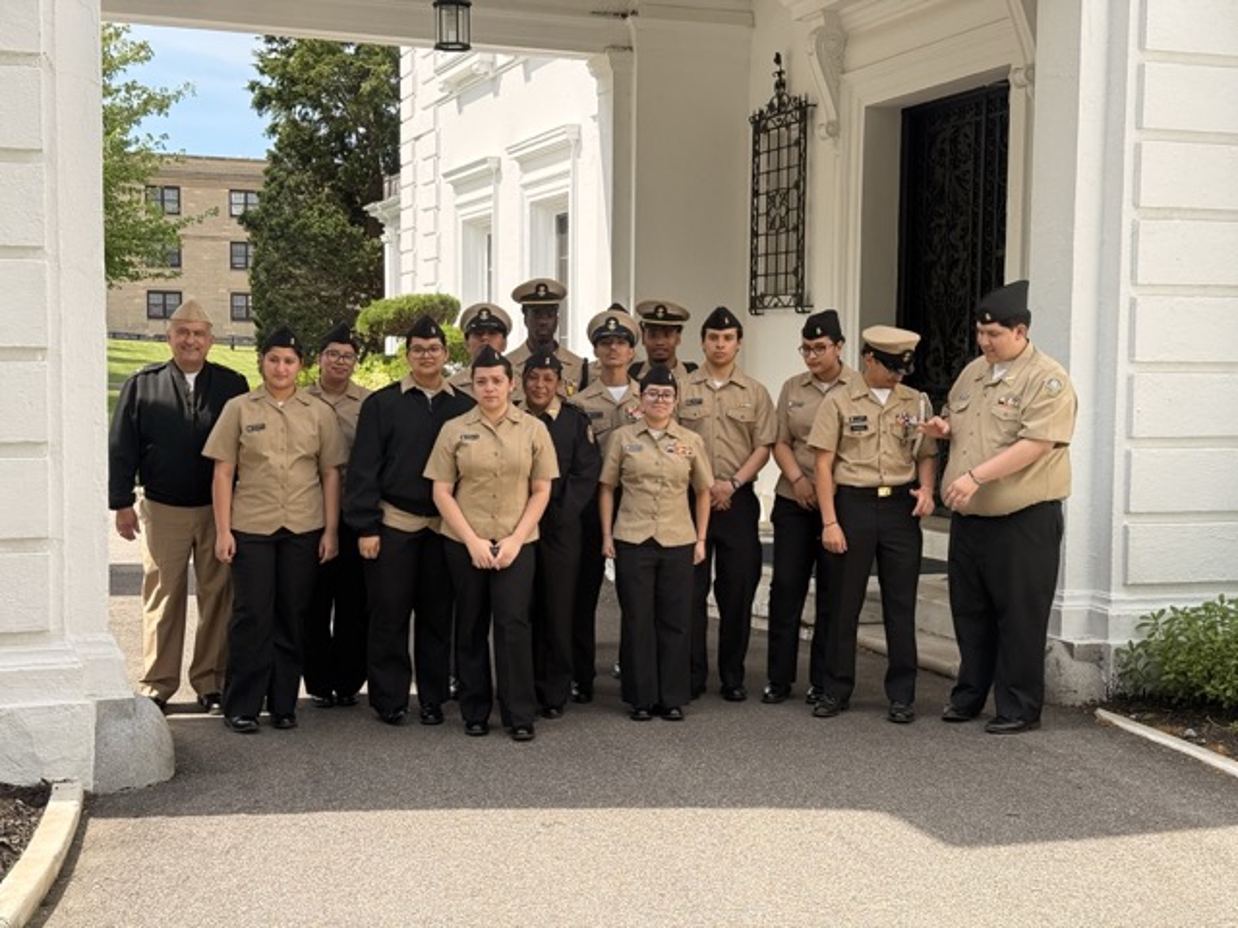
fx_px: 1717
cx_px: 619
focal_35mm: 48
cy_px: 464
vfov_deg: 30.3
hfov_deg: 39.7
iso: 100
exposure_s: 1/1838
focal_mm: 6.76
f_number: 1.78
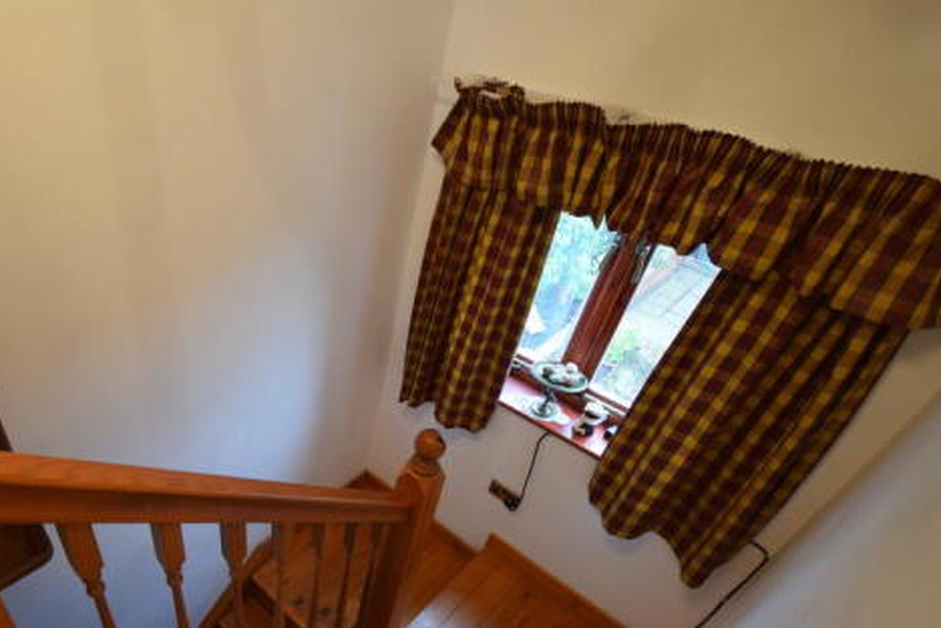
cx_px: 295
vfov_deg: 58.5
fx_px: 549
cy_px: 404
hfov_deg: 77.9
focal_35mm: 21
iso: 900
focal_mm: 10
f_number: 4
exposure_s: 1/60
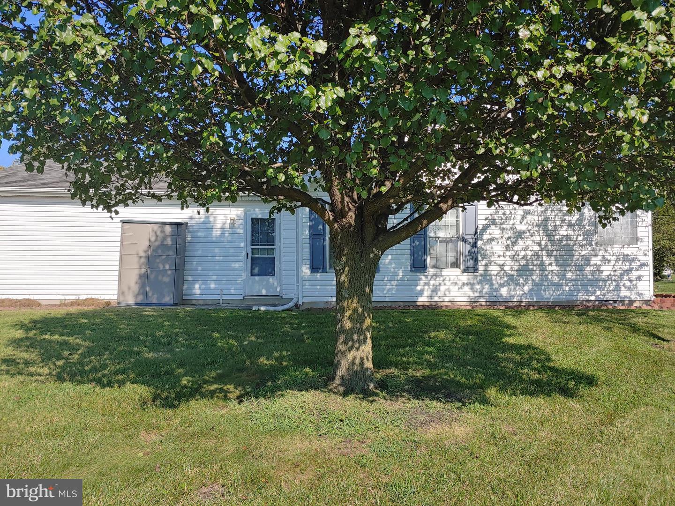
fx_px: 487
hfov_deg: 69.4
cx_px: 338
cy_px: 253
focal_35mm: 25
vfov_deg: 54.9
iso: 50
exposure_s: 1/2564
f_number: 1.5
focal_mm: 4.23
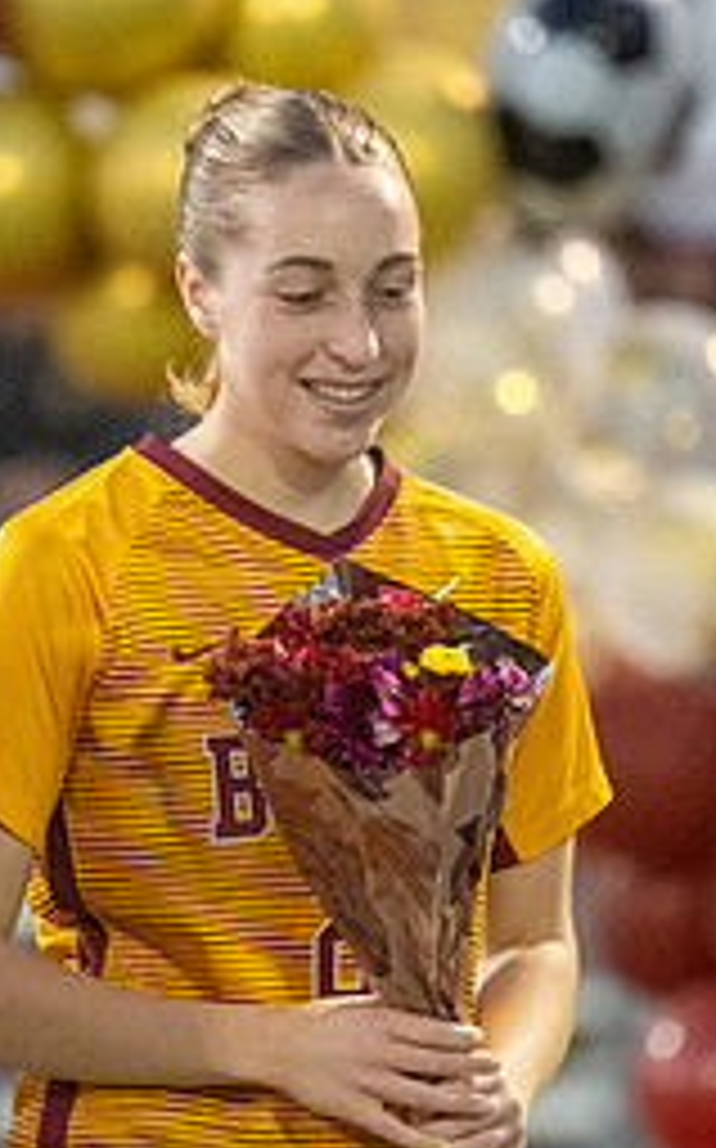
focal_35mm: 508
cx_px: 248
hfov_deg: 2.6
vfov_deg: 4.1
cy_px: 603
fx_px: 15887
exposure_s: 1/500
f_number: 2.8
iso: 8000
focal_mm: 195
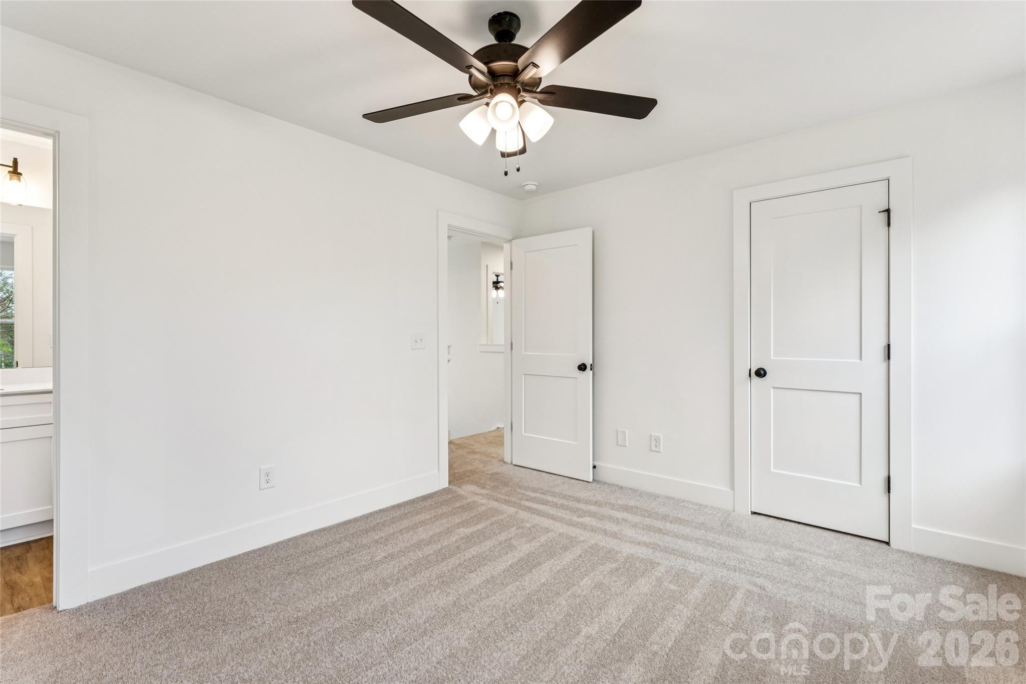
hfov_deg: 96.0
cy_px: 342
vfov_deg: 73.1
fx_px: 462
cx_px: 513
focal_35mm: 16
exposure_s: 1/10
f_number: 9
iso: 100
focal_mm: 16.2
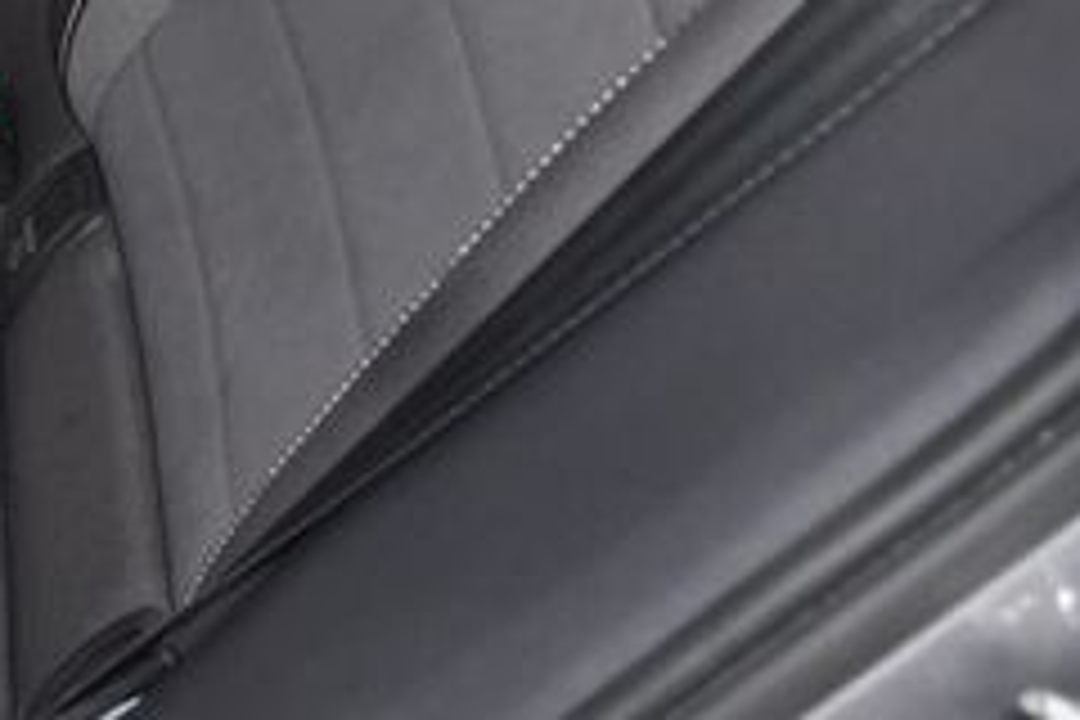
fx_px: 2160
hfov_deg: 24.4
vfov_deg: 17.8
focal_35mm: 72
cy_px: -191
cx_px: -342
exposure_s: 1/200
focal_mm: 18
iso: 2500
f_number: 4.5
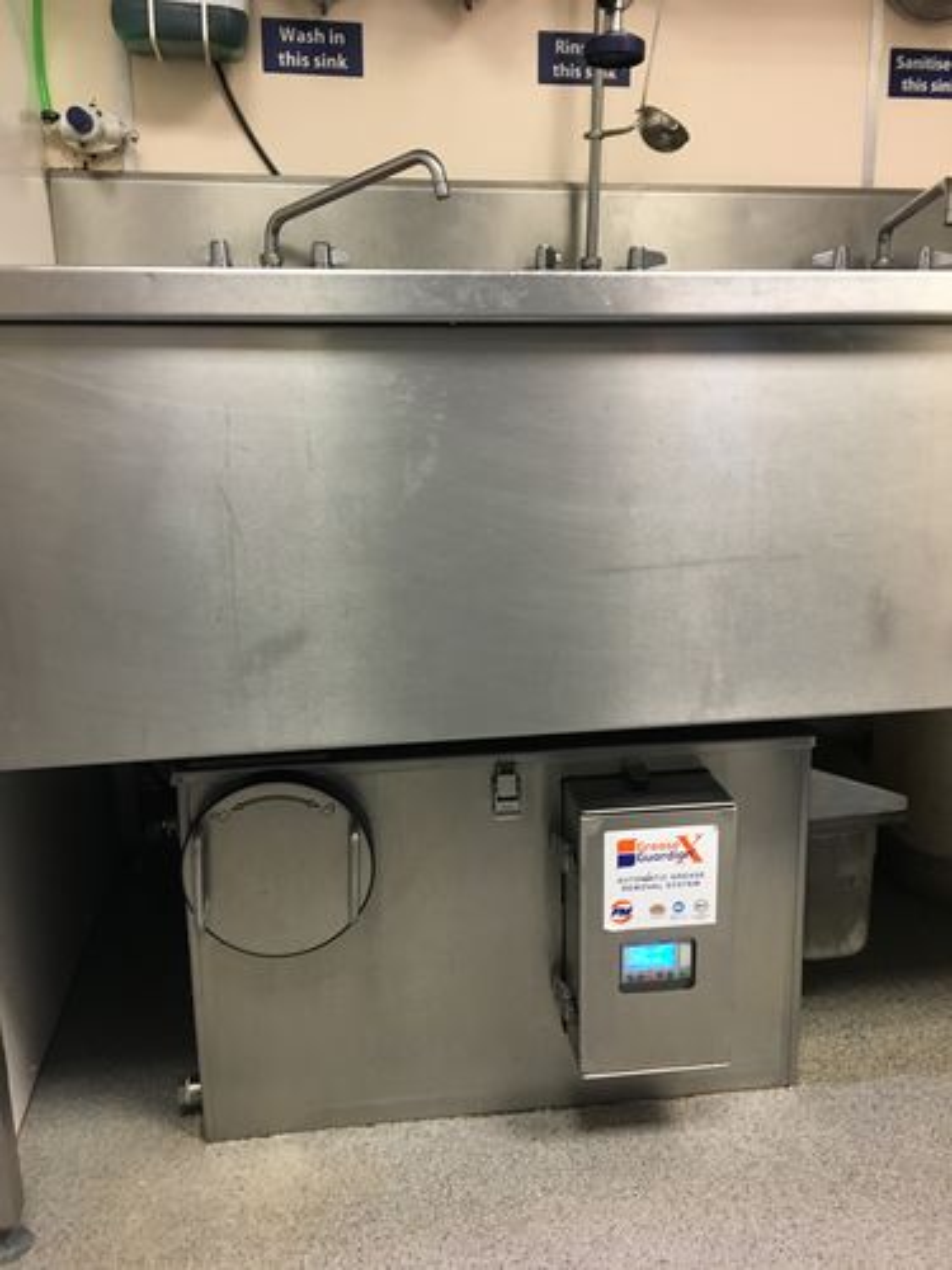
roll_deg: +2.0
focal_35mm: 29
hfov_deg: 48.2
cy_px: 635
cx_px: 476
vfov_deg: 61.7
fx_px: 1063
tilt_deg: -13.2
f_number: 2.2
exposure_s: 1/33
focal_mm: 4.15
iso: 200
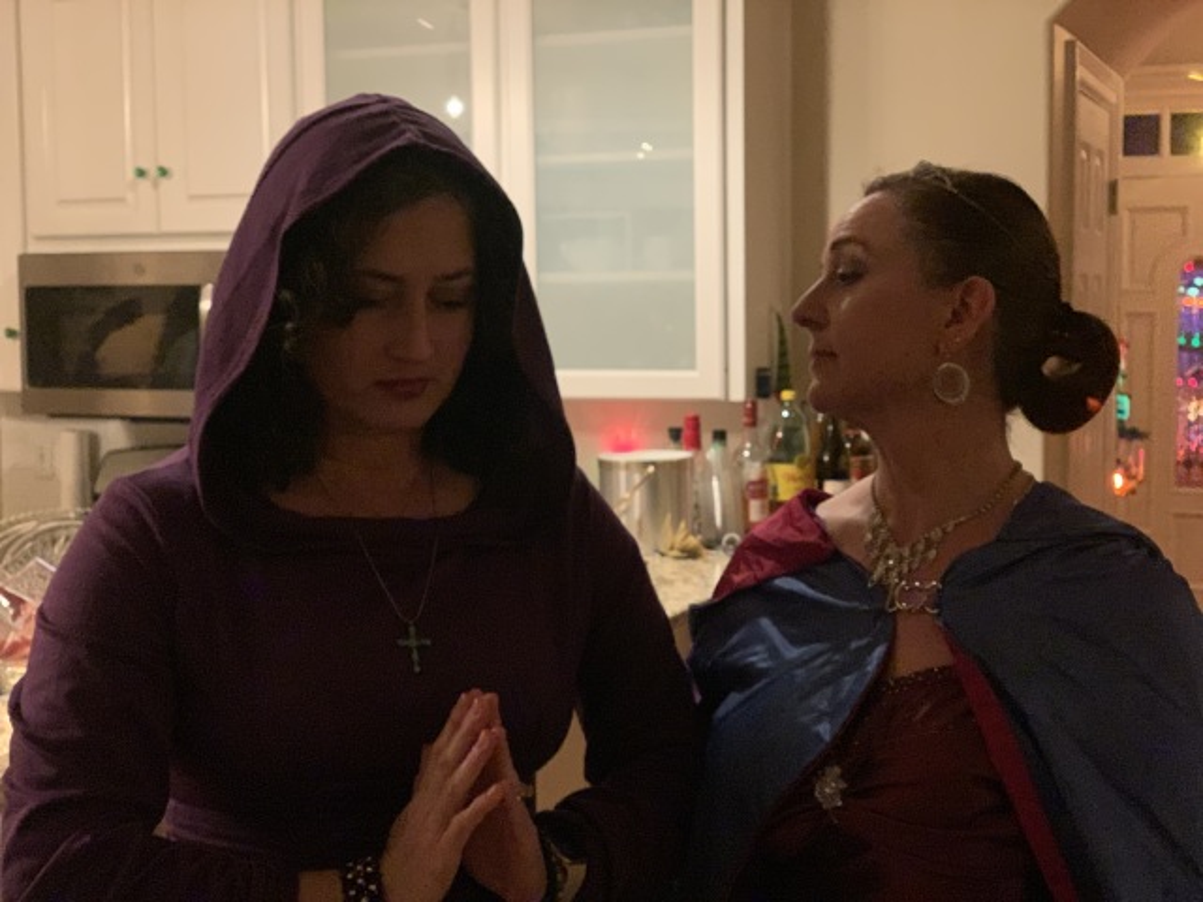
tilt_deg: -4.1
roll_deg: +0.5
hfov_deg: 36.8
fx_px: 1807
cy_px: 451
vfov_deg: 28.0
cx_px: 602
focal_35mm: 52
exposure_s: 1/30
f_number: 2.4
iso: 640
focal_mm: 6
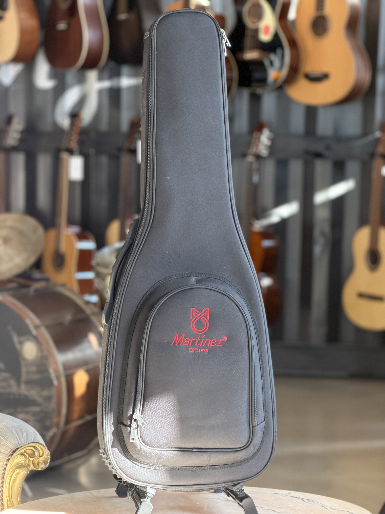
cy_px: 257
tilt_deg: -6.2
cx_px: 192
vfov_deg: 19.6
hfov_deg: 14.8
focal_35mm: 100
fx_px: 1483
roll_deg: -1.7
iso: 500
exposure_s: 1/94
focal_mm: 16.89
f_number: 2.8
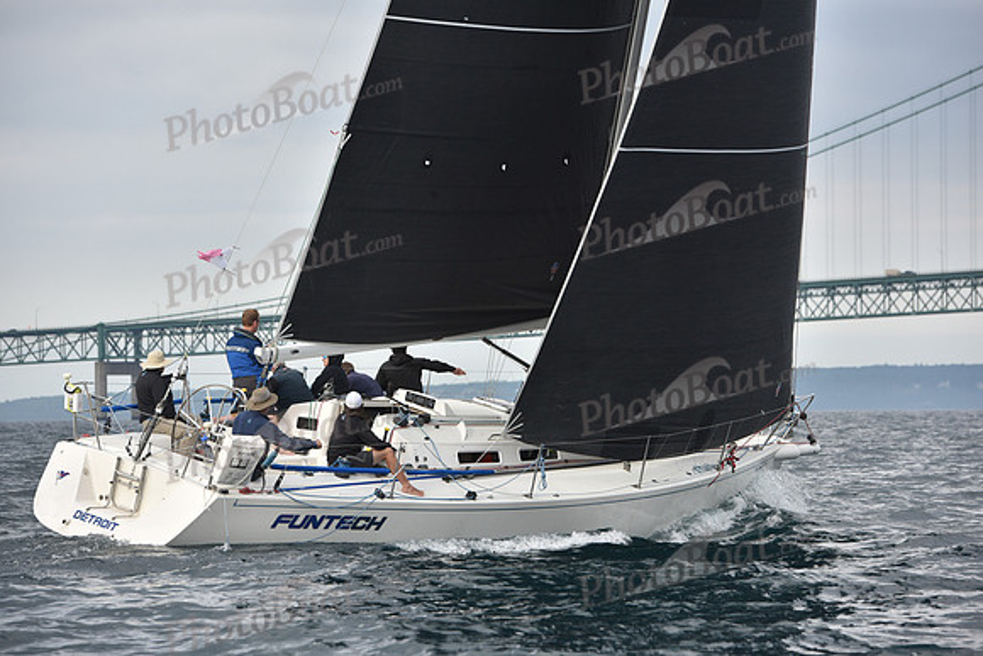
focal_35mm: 165
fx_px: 4506
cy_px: 328
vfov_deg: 8.3
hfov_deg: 12.4
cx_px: 492
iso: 400
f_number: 6.3
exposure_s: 1/800
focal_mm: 165
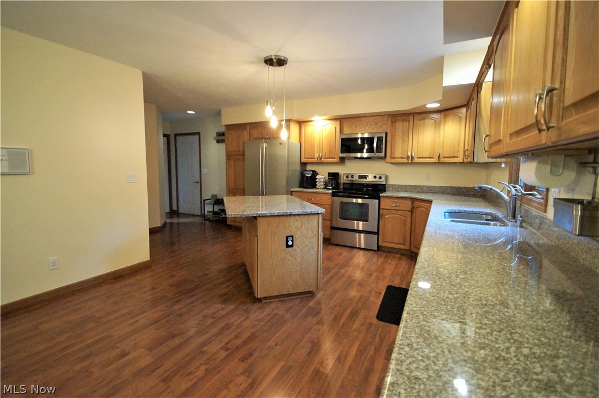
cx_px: 300
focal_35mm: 15
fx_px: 249
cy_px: 199
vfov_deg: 77.2
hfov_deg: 100.4
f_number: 3.5
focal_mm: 10
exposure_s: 1/125
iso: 3200
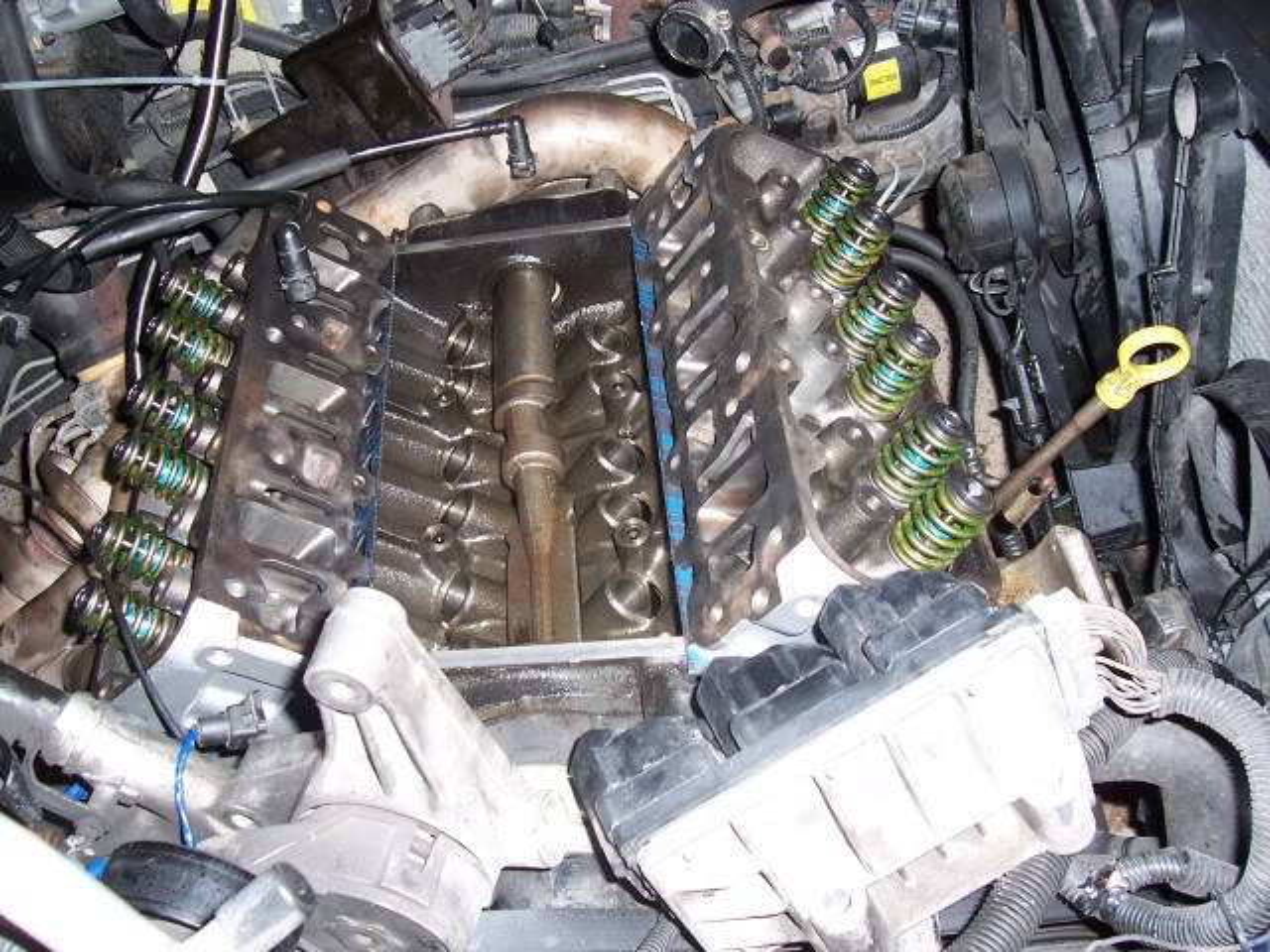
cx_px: 635
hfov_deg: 54.0
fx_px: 1247
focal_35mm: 34
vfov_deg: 41.8
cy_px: 476
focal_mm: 5.6
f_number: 2.7
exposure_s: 1/60
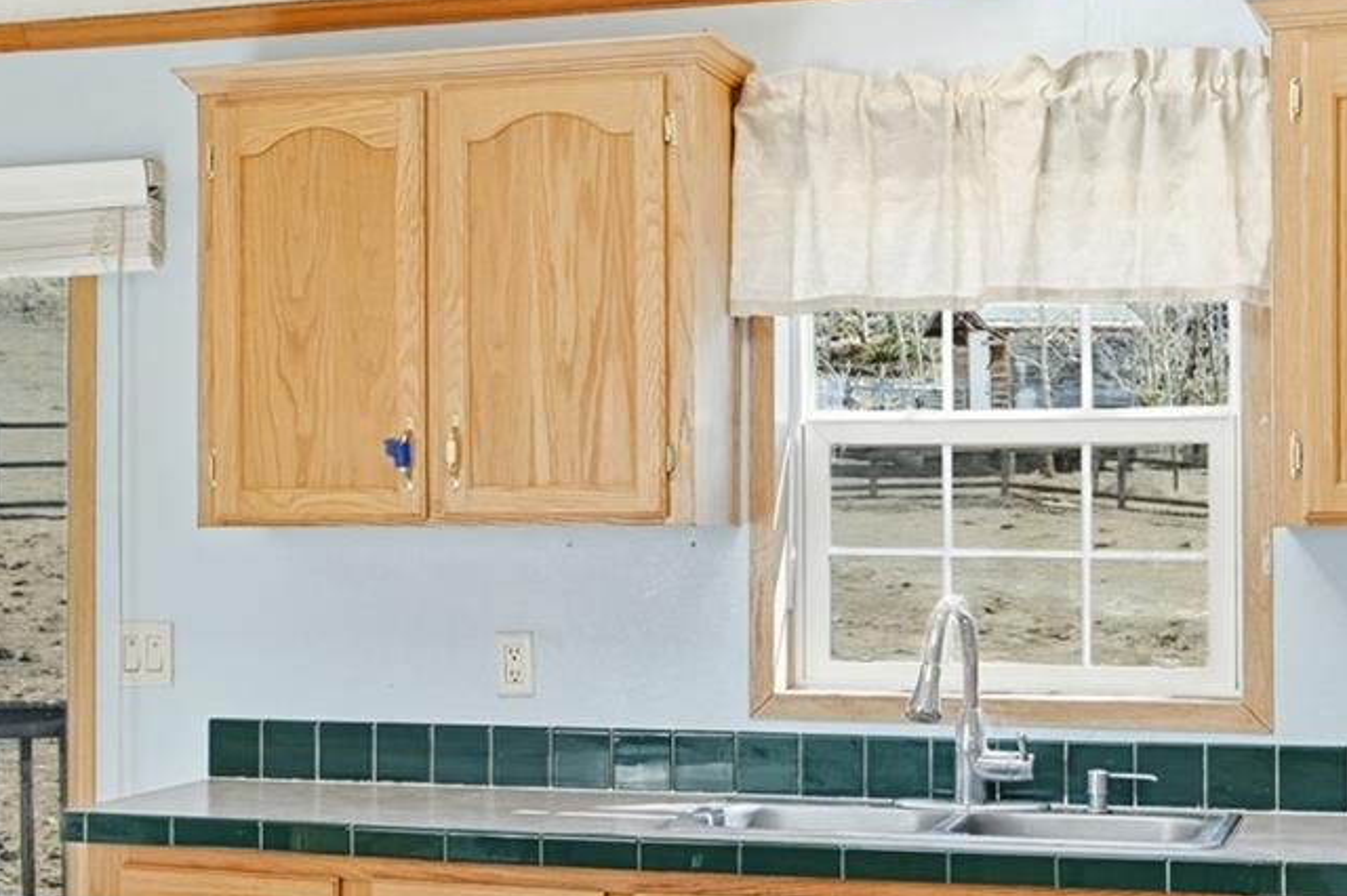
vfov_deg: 18.1
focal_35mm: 75
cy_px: 524
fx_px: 2805
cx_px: 259
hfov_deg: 26.5
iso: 400
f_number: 8
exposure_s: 1/2000
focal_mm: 30
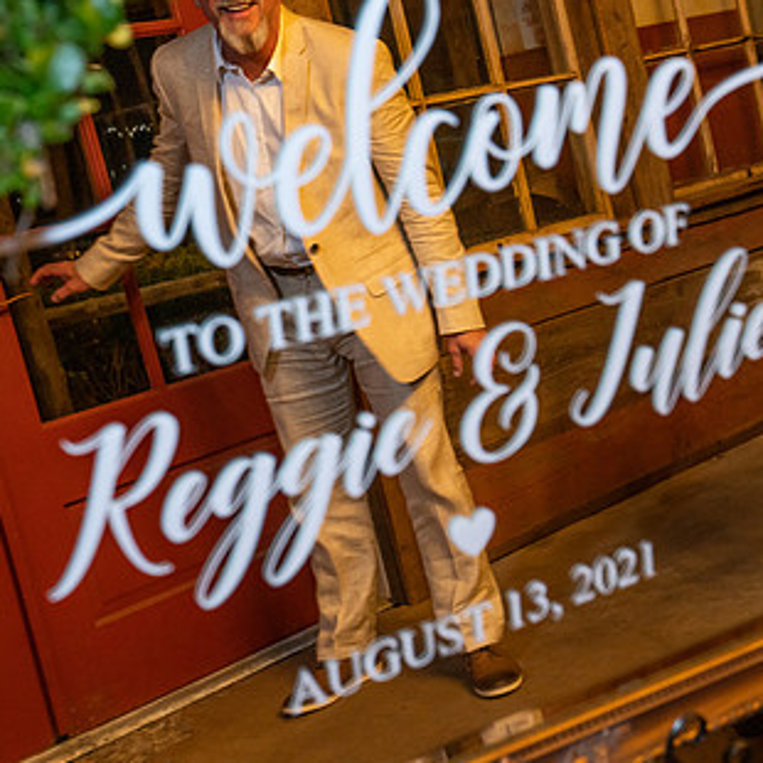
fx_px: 1746
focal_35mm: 70
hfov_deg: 24.3
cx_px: 596
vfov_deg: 24.7
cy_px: 366
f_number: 5
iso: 1600
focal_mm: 44
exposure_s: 1/80
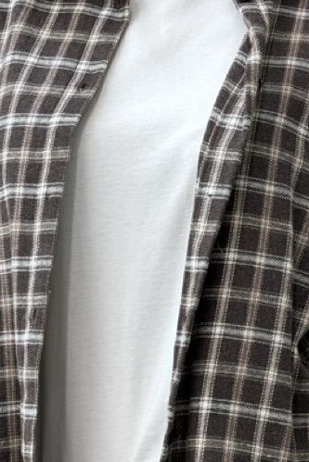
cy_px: 343
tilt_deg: -1.5
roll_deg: -2.3
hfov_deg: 10.7
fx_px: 1647
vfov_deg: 15.9
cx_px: 147
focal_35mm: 128
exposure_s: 1/60
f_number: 1.78
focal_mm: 6.76
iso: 200
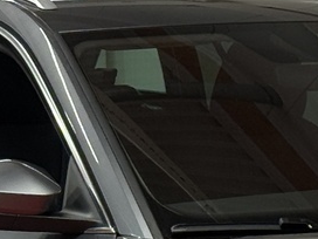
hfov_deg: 7.7
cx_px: 350
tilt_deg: -8.2
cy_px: 313
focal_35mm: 254
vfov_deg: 5.8
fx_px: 2333
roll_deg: -0.5
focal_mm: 6.76
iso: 50
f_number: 1.78
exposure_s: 1/100
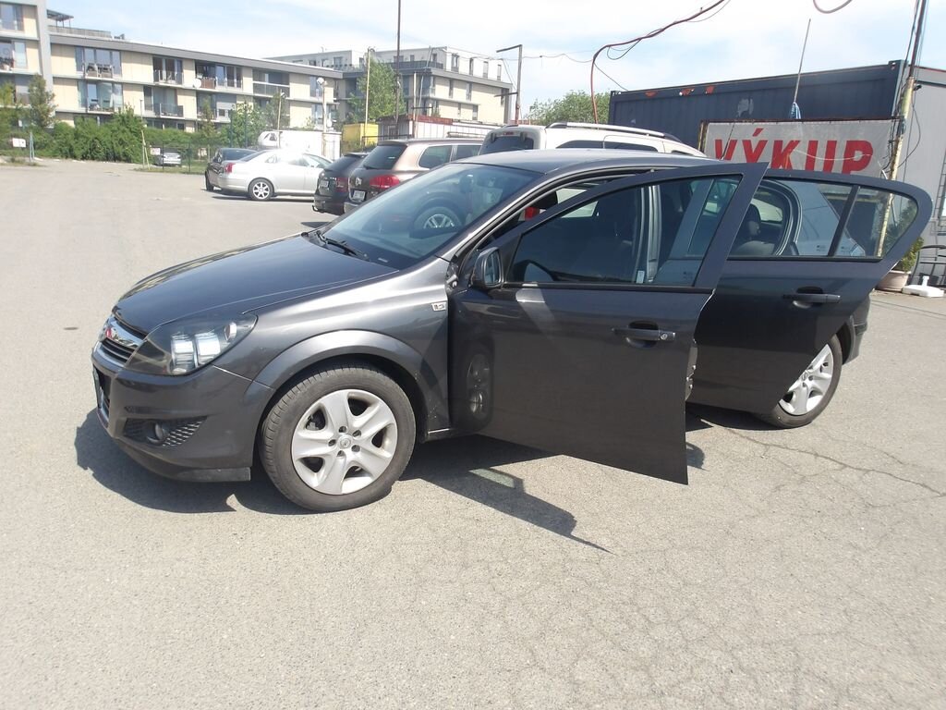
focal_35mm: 27
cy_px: 355
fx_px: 738
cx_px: 473
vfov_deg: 51.4
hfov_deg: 65.3
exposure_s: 1/86
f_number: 10.4
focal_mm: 4.9
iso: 100
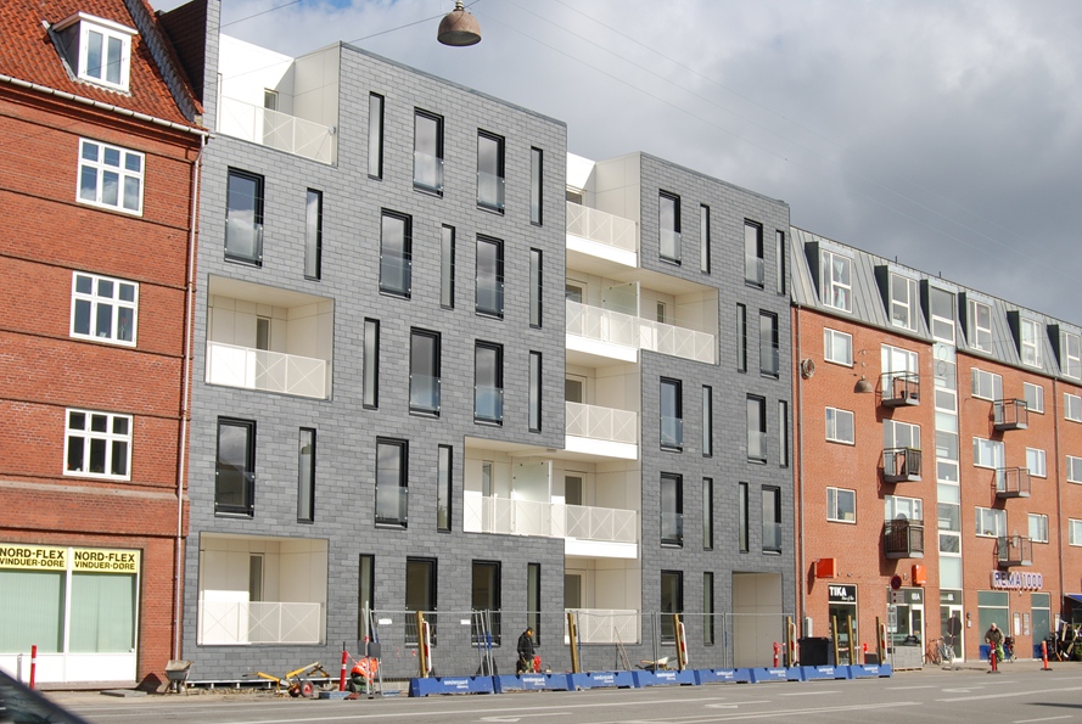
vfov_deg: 25.3
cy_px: 416
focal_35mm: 54
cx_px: 560
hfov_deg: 37.1
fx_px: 1612
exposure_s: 1/200
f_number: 11
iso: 100
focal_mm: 31
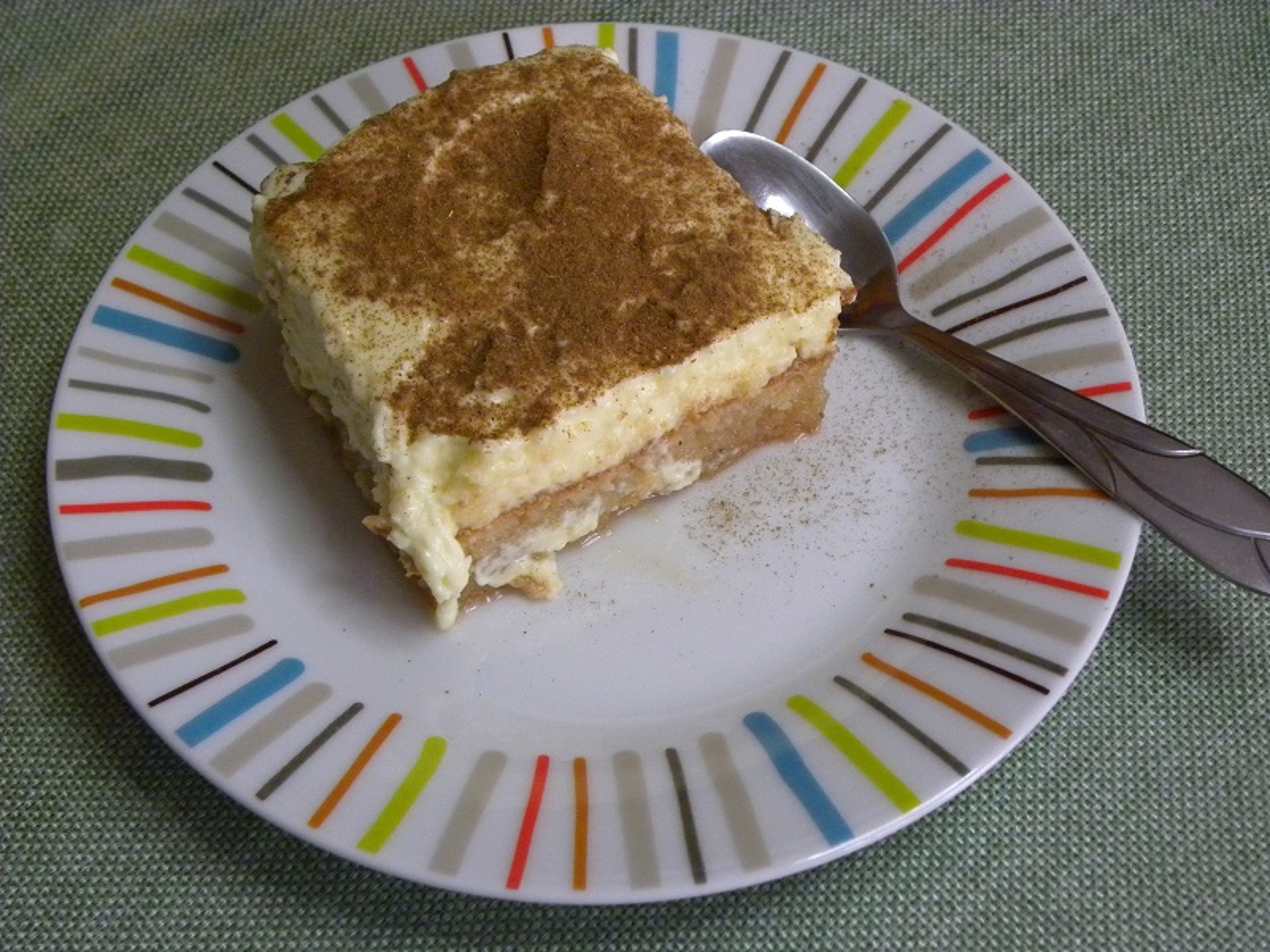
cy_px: 476
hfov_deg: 36.8
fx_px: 1908
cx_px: 635
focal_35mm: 52
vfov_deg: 28.0
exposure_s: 1/50.8
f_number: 3.5
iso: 400
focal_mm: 9.2
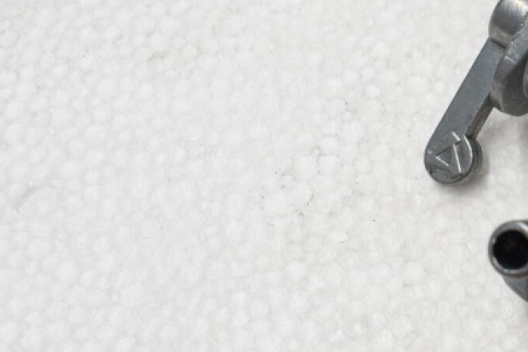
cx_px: 645
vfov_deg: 18.9
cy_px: 243
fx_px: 1056
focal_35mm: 72
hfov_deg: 25.1
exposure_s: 1/125
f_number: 5.6
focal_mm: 18
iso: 800
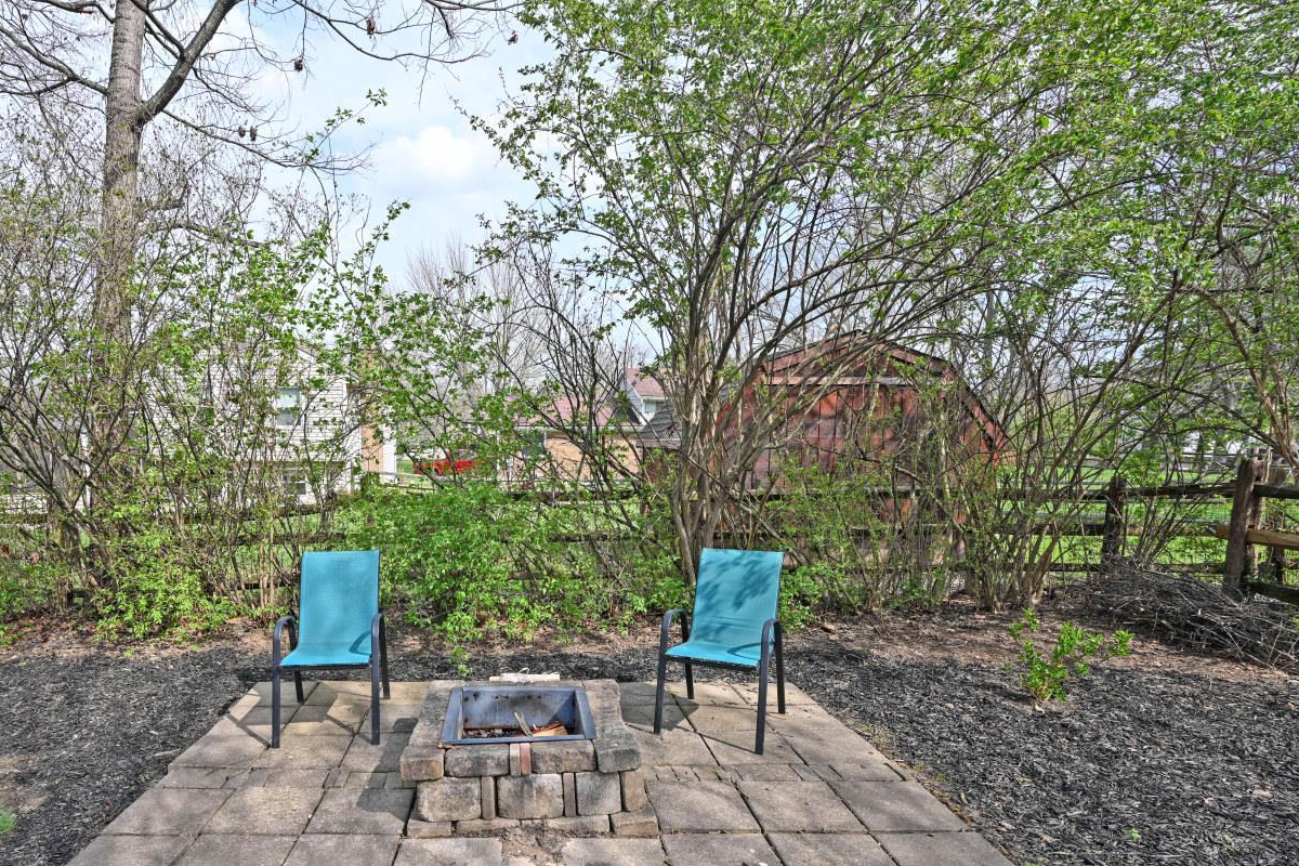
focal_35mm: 20
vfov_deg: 61.4
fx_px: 722
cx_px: 497
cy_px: 517
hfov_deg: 82.6
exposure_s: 1/200
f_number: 6.3
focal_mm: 16
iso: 72
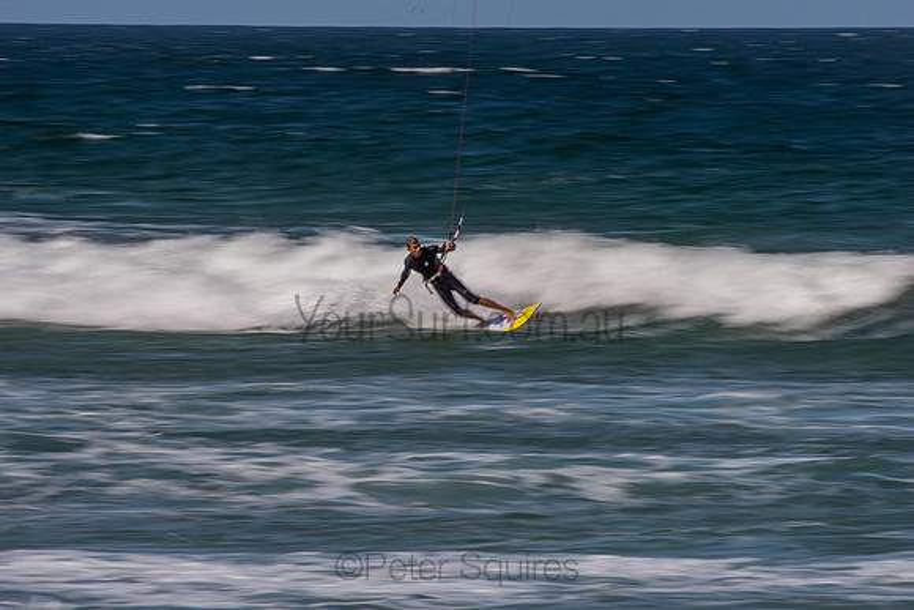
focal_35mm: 500
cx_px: 457
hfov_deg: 4.1
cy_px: 305
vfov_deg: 2.8
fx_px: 12697
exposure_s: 1/25
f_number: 20
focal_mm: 500
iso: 64
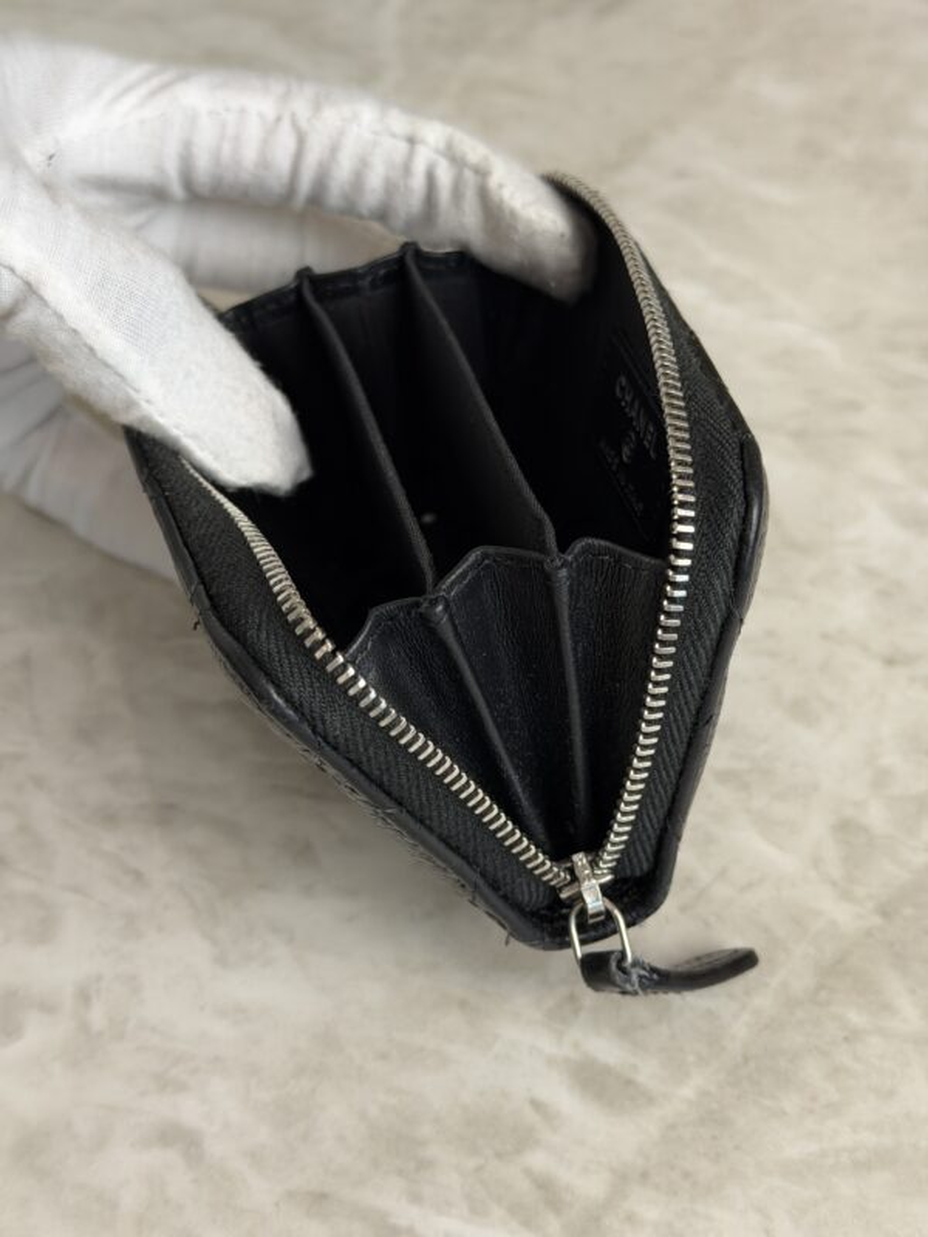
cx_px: 464
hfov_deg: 30.3
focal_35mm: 48
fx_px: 1716
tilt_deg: -49.3
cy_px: 618
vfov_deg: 39.7
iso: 64
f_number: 1.78
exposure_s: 1/120
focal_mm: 6.76
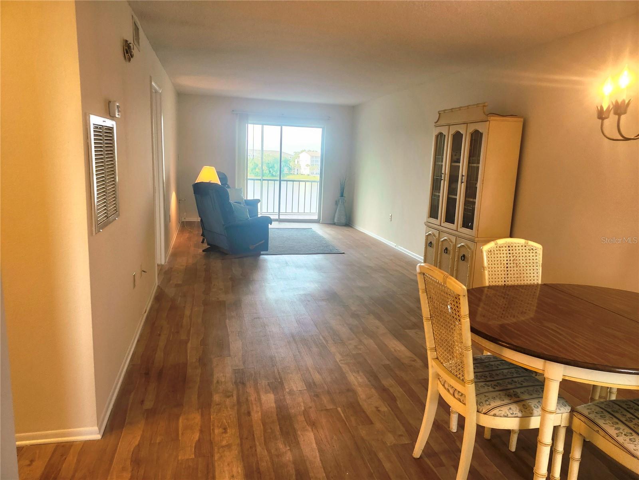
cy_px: 240
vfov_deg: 58.9
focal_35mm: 23
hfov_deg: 73.9
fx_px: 425
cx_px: 320
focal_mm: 5.54
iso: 200
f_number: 1.8
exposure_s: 1/120
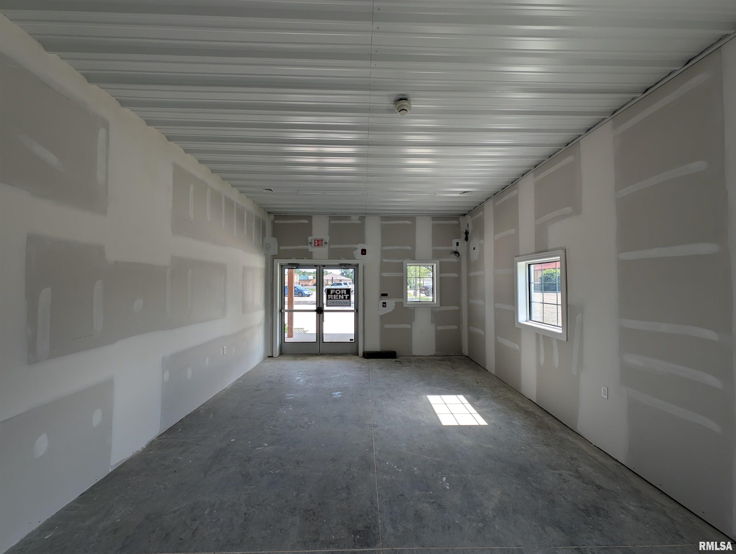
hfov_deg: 110.5
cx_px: 368
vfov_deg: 94.6
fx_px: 256
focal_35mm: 12
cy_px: 277
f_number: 1.95
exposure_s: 1/426
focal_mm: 2.23
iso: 39
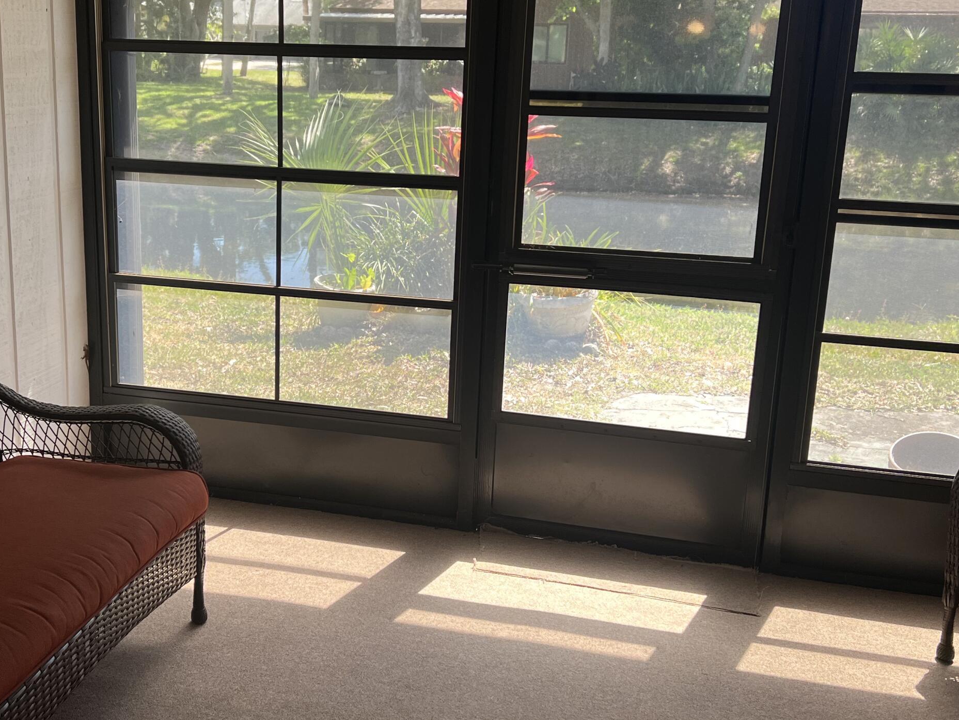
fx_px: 1164
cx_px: 374
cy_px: 332
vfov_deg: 34.3
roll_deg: -1.1
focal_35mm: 42
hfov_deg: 44.5
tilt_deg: -14.3
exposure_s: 1/120
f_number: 1.5
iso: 64
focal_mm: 5.7
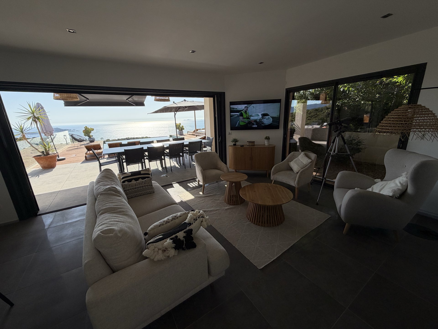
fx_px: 177
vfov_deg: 85.7
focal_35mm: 14
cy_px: 164
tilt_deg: -15.3
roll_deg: +2.6
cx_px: 219
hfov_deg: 102.1
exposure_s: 1/770
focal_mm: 2.22
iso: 25
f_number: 2.2
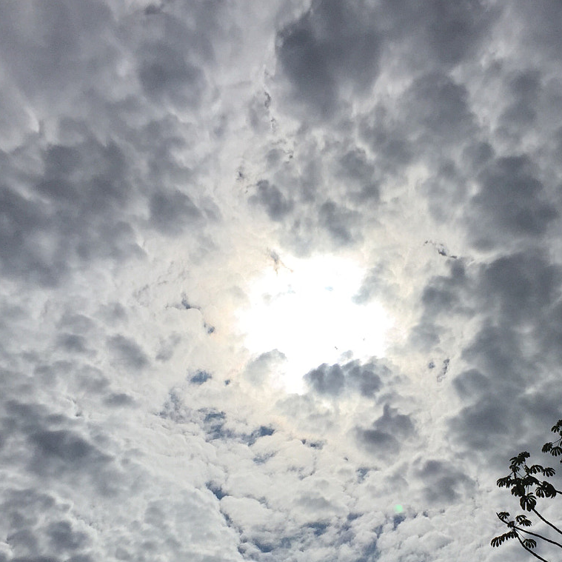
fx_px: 992
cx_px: 388
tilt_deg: +35.6
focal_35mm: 54
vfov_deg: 31.1
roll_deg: -3.1
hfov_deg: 31.3
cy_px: 416
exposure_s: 1/40000
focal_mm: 4.15
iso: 32
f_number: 2.2
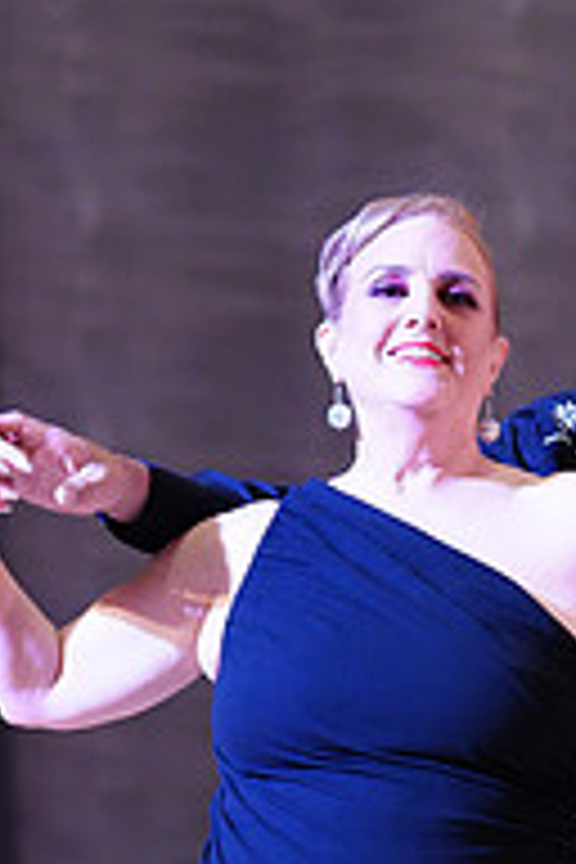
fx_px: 7391
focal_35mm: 308
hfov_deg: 4.5
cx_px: 565
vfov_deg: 6.6
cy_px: 1107
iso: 5000
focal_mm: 102
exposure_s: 1/400
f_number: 2.8
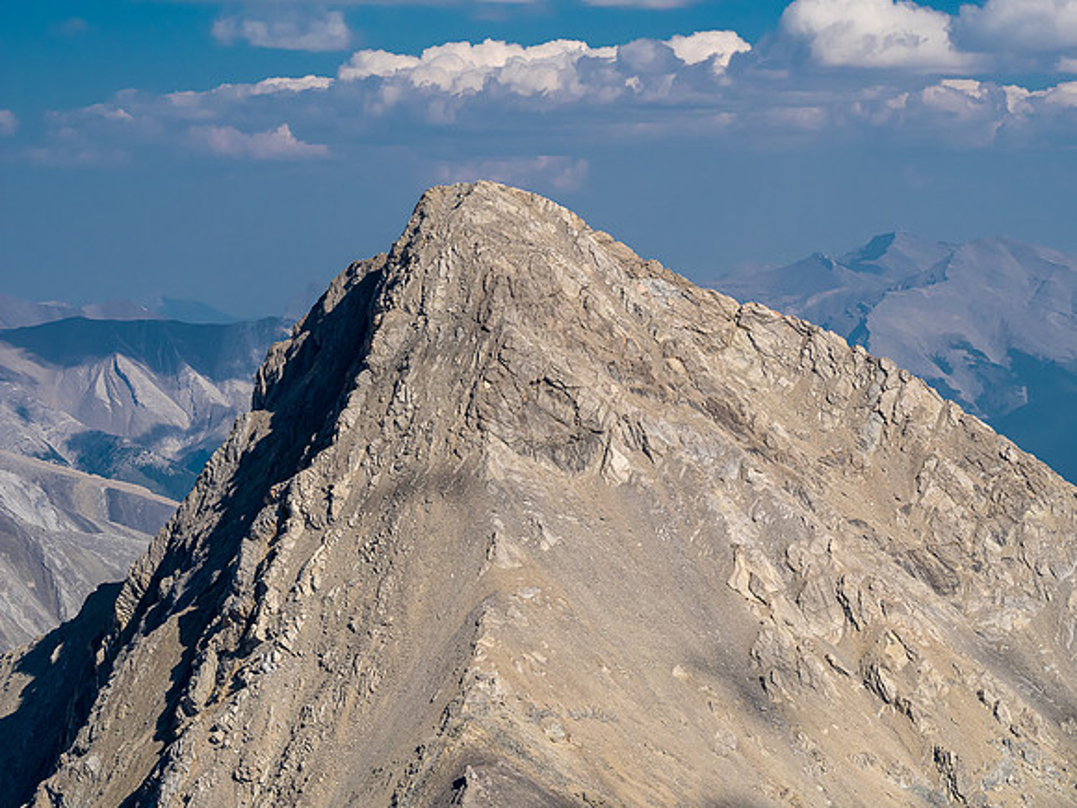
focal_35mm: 132
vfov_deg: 11.2
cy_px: 404
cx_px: 538
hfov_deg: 14.9
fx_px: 4107
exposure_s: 1/400
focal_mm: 66
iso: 200
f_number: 8
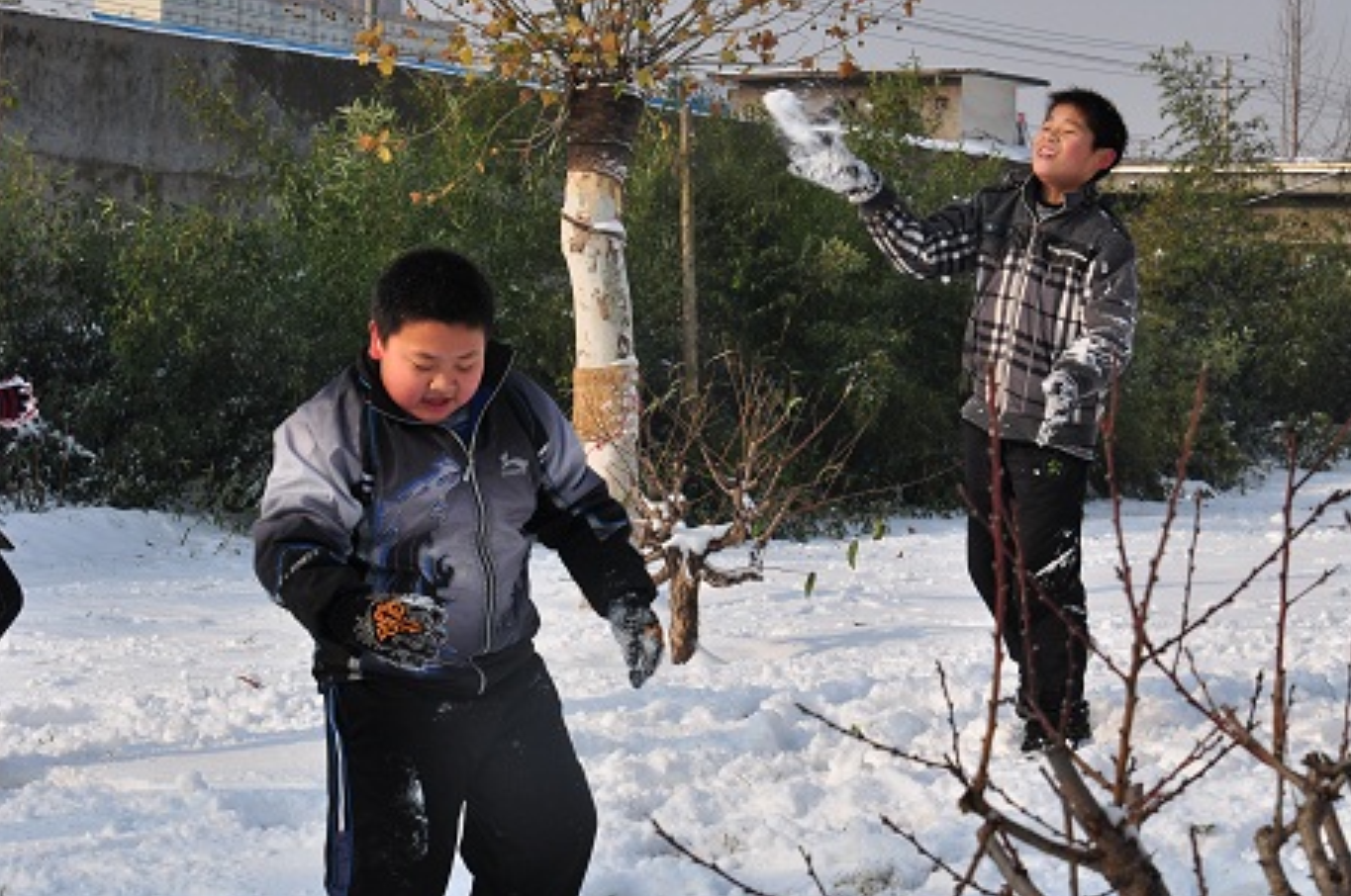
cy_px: 338
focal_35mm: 99
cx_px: 537
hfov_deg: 20.6
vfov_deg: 13.8
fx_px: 3710
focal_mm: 50
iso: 200
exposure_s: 1/500
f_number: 8
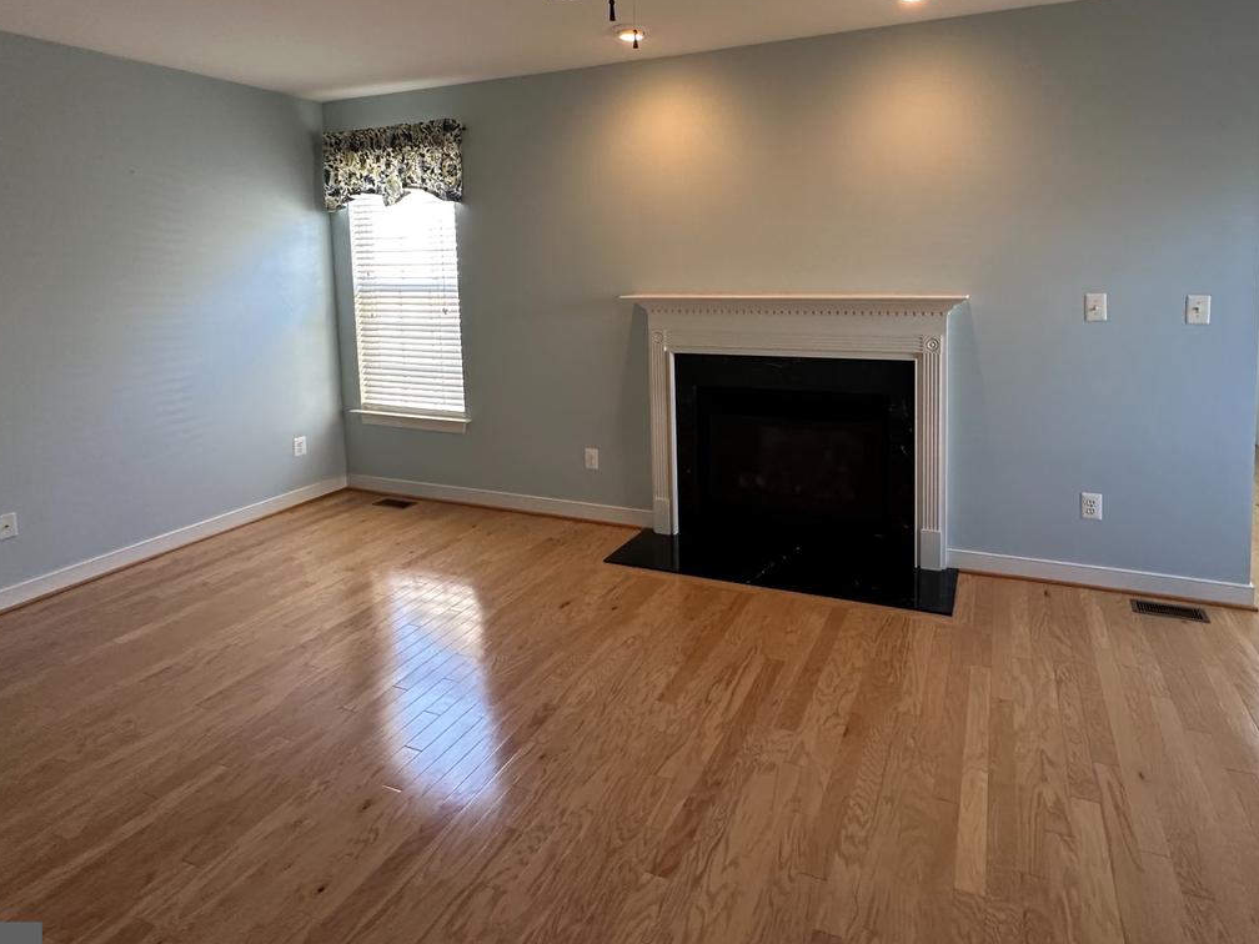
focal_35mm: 20
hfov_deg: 81.2
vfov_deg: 64.4
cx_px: 722
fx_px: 727
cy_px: 320
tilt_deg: -5.0
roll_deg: +1.2
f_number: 2.2
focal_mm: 2.22
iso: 250
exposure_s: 1/120
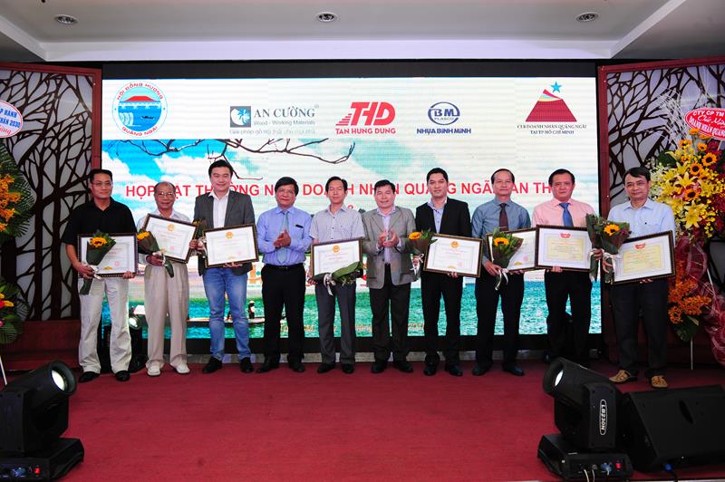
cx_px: 362
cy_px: 241
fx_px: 563
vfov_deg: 46.3
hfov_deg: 65.5
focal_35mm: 28
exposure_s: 1/200
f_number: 6.3
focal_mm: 28
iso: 800
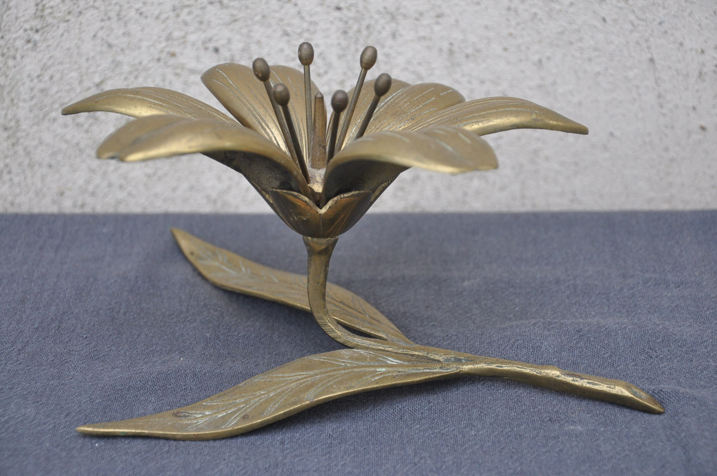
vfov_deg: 15.7
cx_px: 358
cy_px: 238
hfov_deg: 23.4
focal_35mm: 87
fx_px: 1731
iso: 720
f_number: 5
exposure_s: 1/250
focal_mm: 58
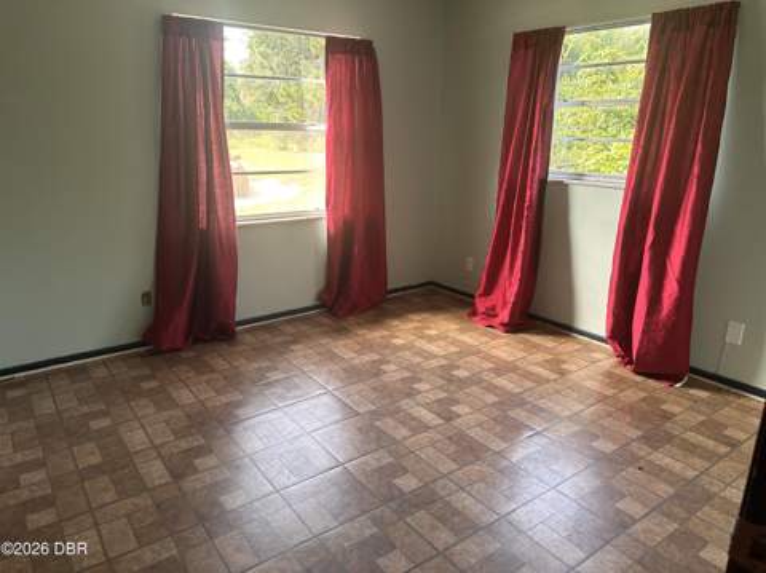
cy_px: 286
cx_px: 383
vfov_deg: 56.7
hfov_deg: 71.7
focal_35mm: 24
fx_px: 531
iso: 250
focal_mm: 6.86
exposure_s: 1/115
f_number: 1.78
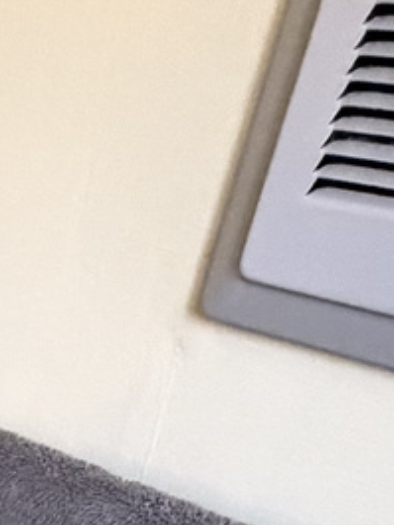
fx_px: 1228
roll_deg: -2.7
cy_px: 652
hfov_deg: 14.3
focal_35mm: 81
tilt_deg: -28.3
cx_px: -457
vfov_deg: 22.0
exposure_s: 1/60
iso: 1000
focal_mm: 2.22
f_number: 2.2
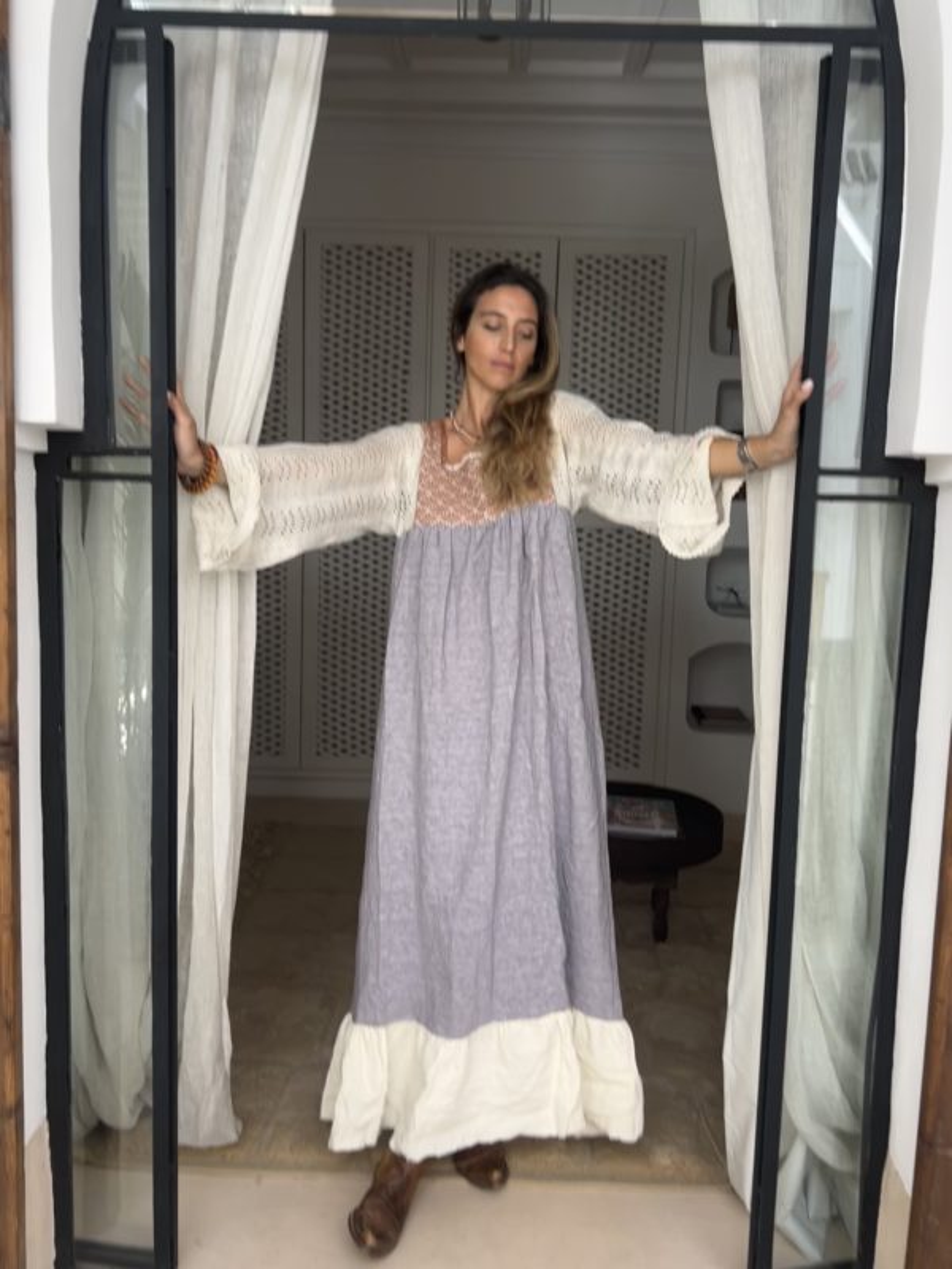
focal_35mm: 26
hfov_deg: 53.1
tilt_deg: -6.4
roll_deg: -2.6
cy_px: 634
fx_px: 953
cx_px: 476
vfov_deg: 67.3
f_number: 1.5
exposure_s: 1/194
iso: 40
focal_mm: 5.7
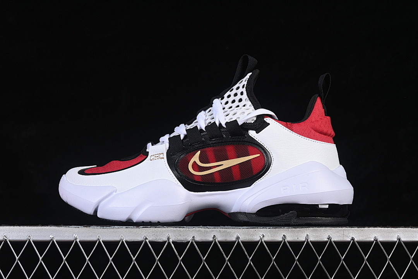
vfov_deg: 18.2
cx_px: 209
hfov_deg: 27.0
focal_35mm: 75
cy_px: 140
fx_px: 871
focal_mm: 50
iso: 160
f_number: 8
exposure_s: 1/80
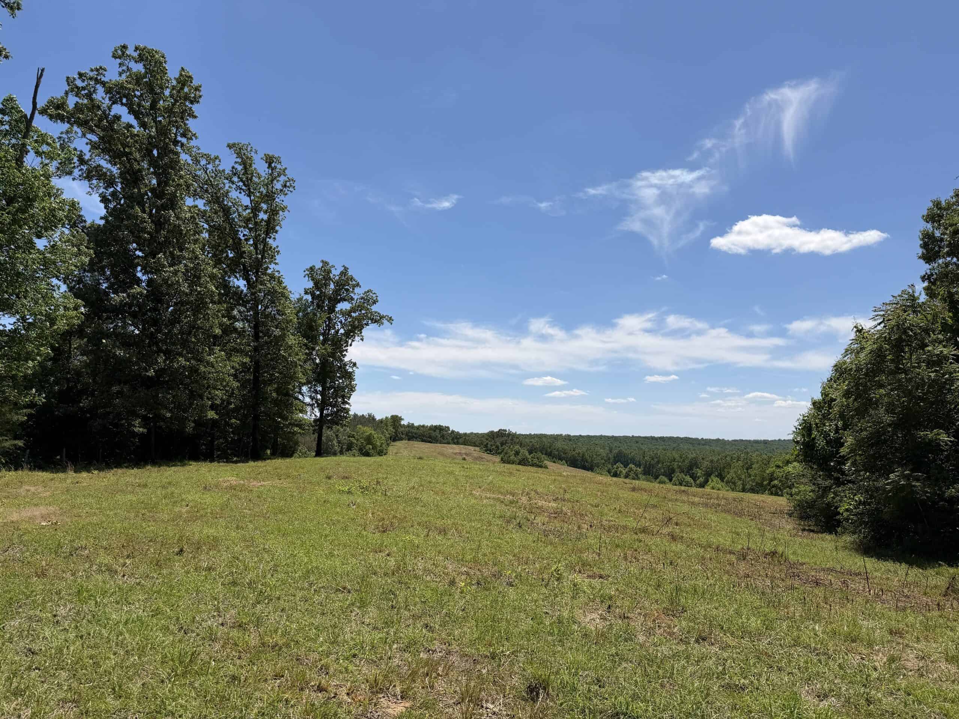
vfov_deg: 56.8
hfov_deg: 71.6
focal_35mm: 24
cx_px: 480
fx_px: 665
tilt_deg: +6.8
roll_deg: +1.9
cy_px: 360
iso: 80
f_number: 1.78
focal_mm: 6.76
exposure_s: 1/7353
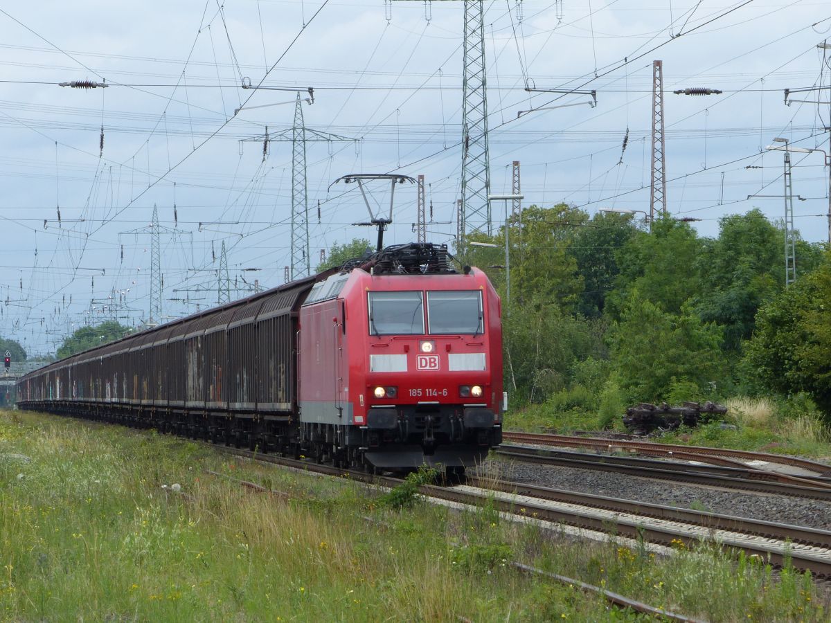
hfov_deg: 7.4
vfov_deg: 5.5
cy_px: 312
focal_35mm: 269
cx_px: 416
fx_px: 6458
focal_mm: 48.4
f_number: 8
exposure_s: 1/160
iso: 100
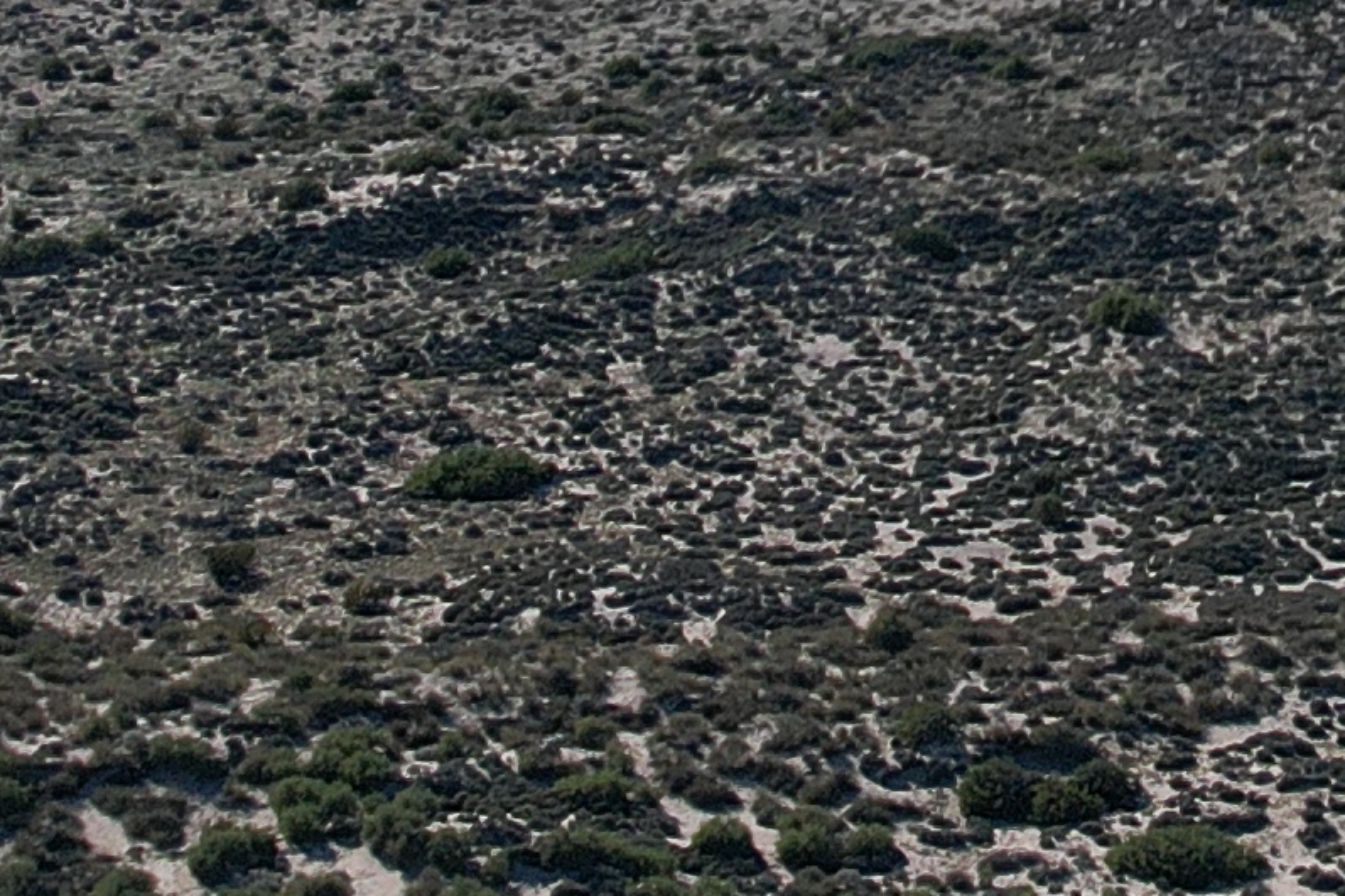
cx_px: 1483
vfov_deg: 8.7
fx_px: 5640
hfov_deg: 13.3
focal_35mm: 151
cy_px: -710
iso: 100
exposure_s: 1/6000
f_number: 2.8
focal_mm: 8.38
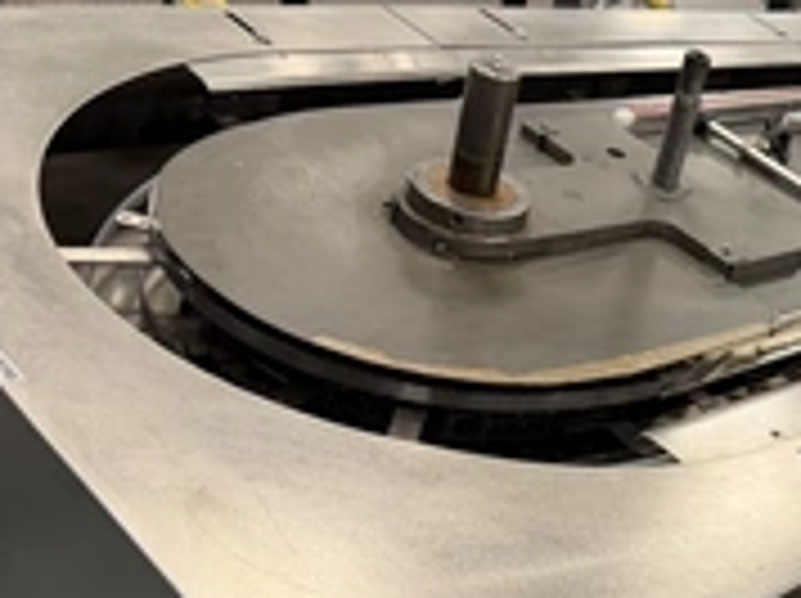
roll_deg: -20.4
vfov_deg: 26.8
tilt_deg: -30.6
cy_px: 405
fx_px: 1248
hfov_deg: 33.0
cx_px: 774
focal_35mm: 54
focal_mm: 6.76
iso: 125
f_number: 1.78
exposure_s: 1/60
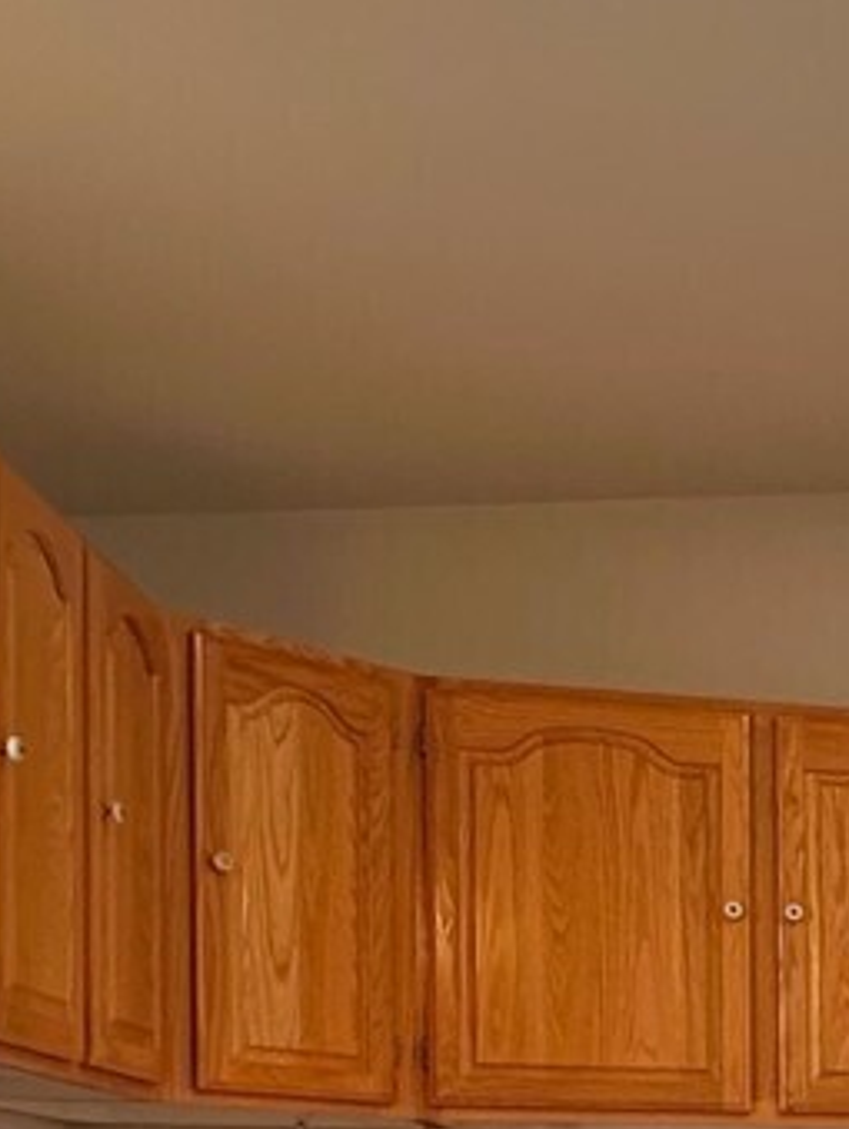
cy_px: 1302
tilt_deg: -1.1
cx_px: 1555
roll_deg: -1.4
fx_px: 2154
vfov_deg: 26.5
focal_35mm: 66
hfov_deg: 17.7
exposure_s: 1/120
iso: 200
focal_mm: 2.2
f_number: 2.2
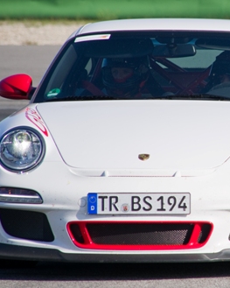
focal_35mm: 427
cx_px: 173
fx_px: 3635
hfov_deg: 3.6
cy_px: 144
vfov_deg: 4.5
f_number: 8
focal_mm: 200
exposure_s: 1/640
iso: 200
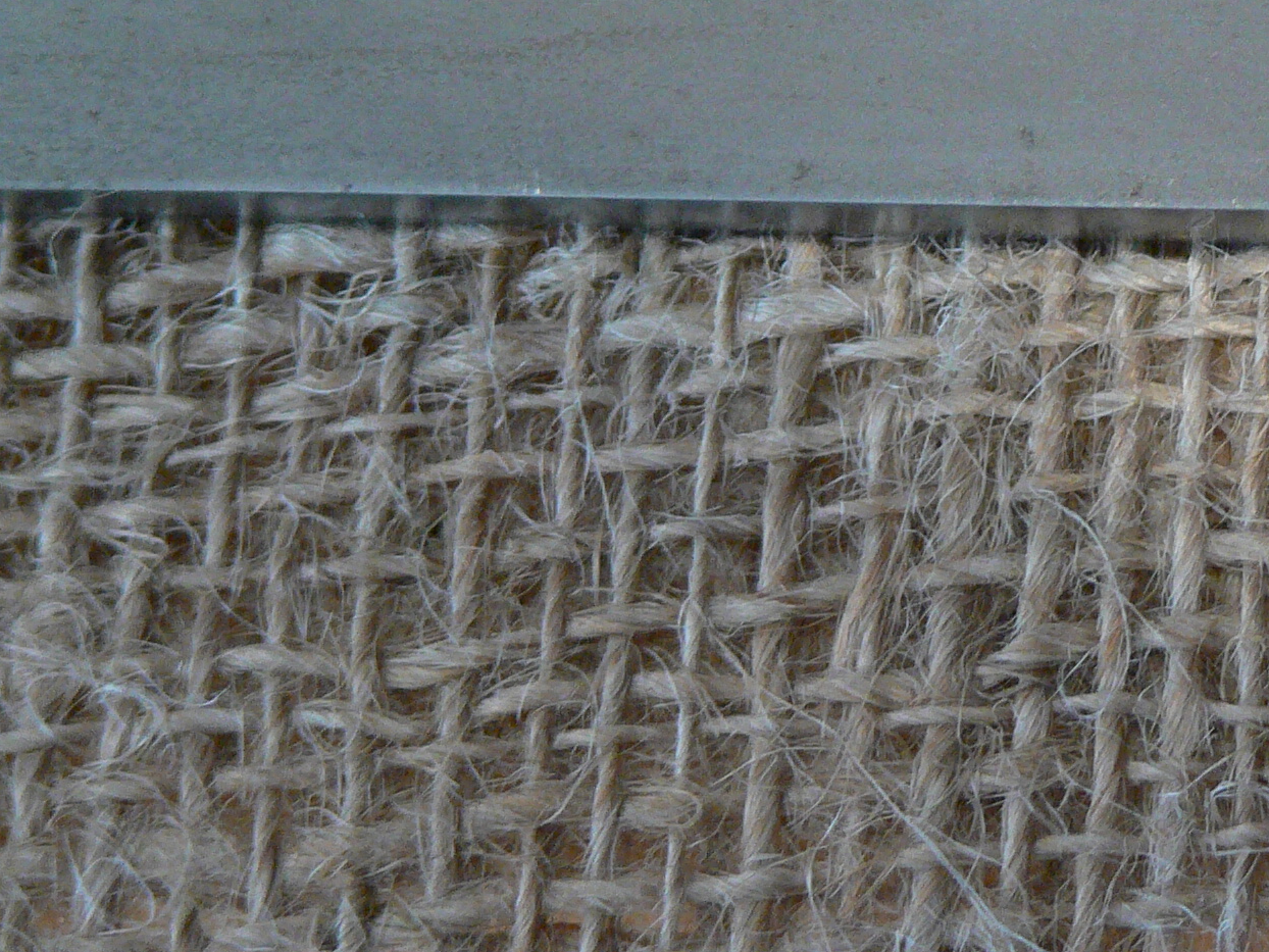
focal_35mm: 299
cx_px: 1566
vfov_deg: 5.0
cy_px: -249
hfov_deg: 6.6
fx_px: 10961
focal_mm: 24.2
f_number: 3.6
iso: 200
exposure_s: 1/30
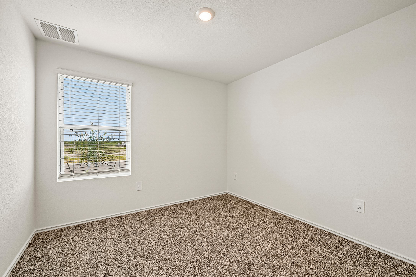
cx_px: 208
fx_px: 173
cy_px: 138
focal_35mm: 15
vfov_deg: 77.3
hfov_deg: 100.4
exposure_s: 1/20
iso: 100
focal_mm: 15
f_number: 8
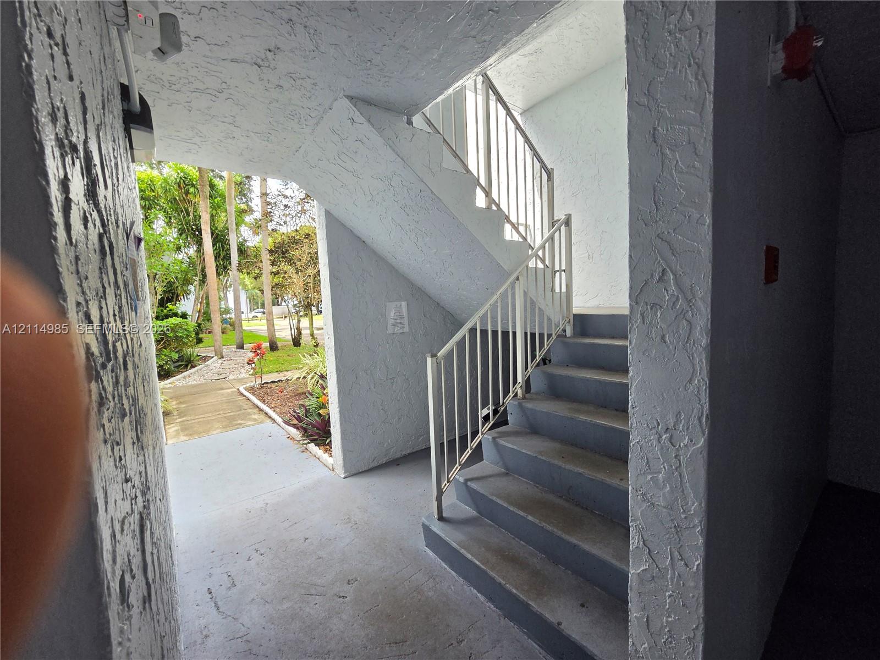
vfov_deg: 89.9
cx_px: 440
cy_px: 330
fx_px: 330
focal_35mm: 13
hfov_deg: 106.2
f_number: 2.2
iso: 100
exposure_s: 1/399
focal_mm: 2.2
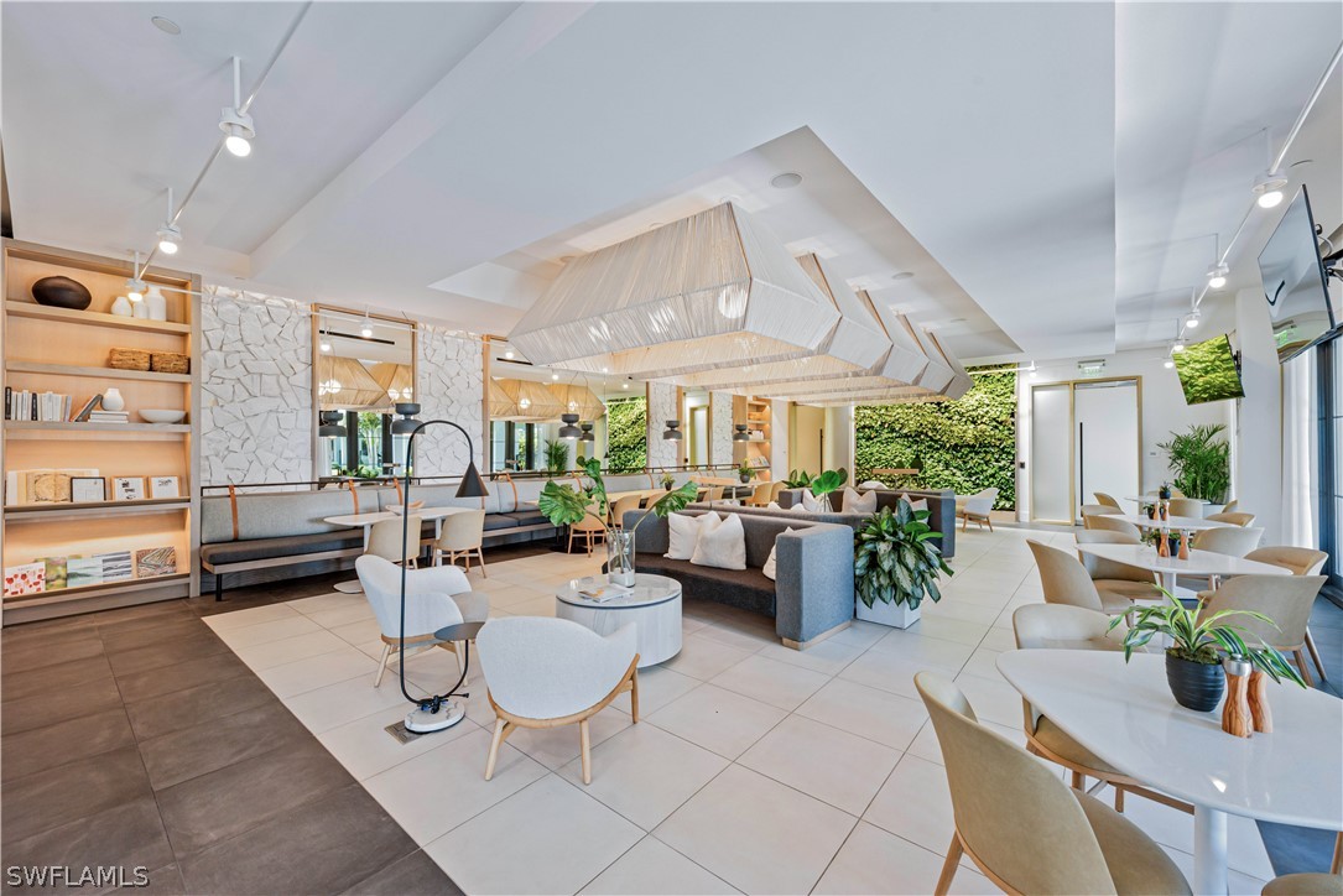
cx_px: 672
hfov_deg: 104.2
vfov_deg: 81.2
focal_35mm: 14
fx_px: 522
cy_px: 448
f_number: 9
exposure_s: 1/6
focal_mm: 14
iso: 320
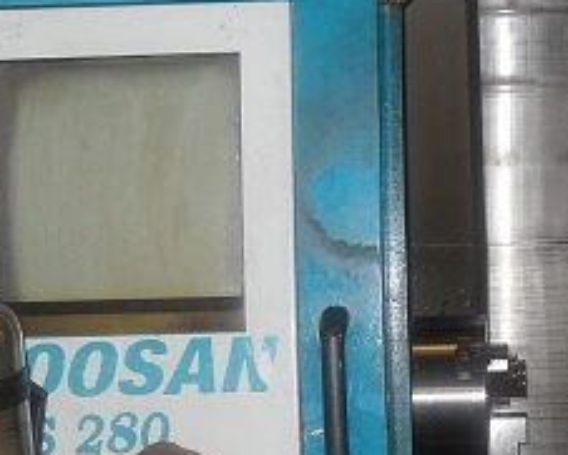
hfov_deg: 21.1
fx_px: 1480
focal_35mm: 88
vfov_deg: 17.4
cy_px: 309
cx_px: 555
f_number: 2.8
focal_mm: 6.3
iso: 100
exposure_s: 1/45
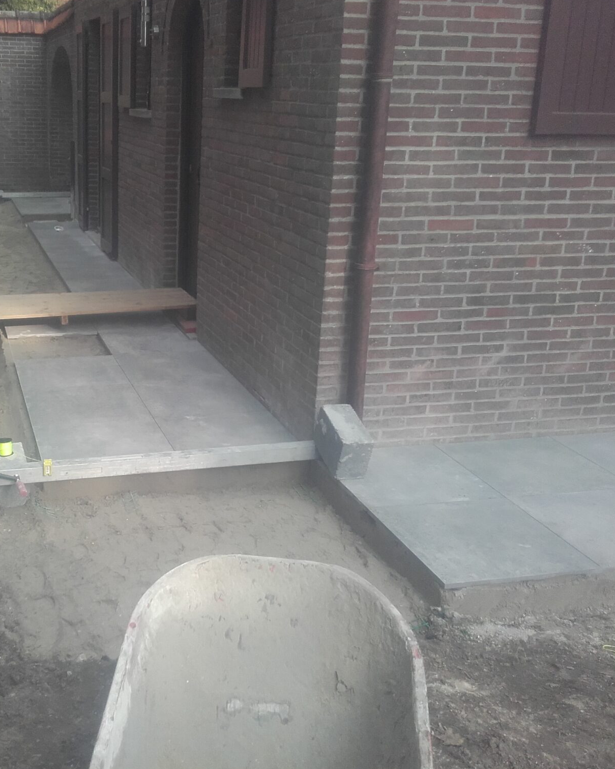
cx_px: 149
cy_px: 384
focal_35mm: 41
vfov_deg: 44.8
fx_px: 933
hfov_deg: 35.6
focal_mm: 3.31
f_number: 2.2
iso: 50
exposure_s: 1/211
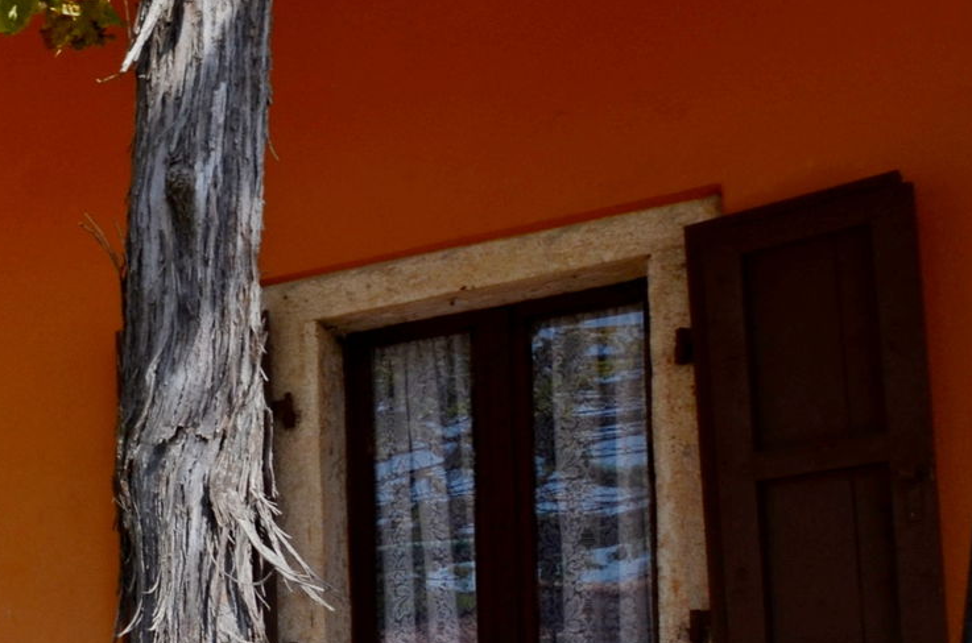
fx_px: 1536
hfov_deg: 22.0
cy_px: 754
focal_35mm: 57
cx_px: -766
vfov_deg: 22.0
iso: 125
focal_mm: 10
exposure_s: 1/250
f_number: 8
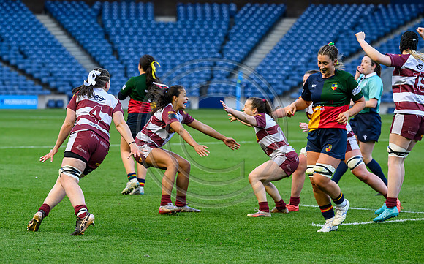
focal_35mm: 204
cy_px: 134
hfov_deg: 10.3
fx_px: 2359
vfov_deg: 6.4
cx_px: 181
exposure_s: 1/640
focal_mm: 175
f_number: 4.5
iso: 2000
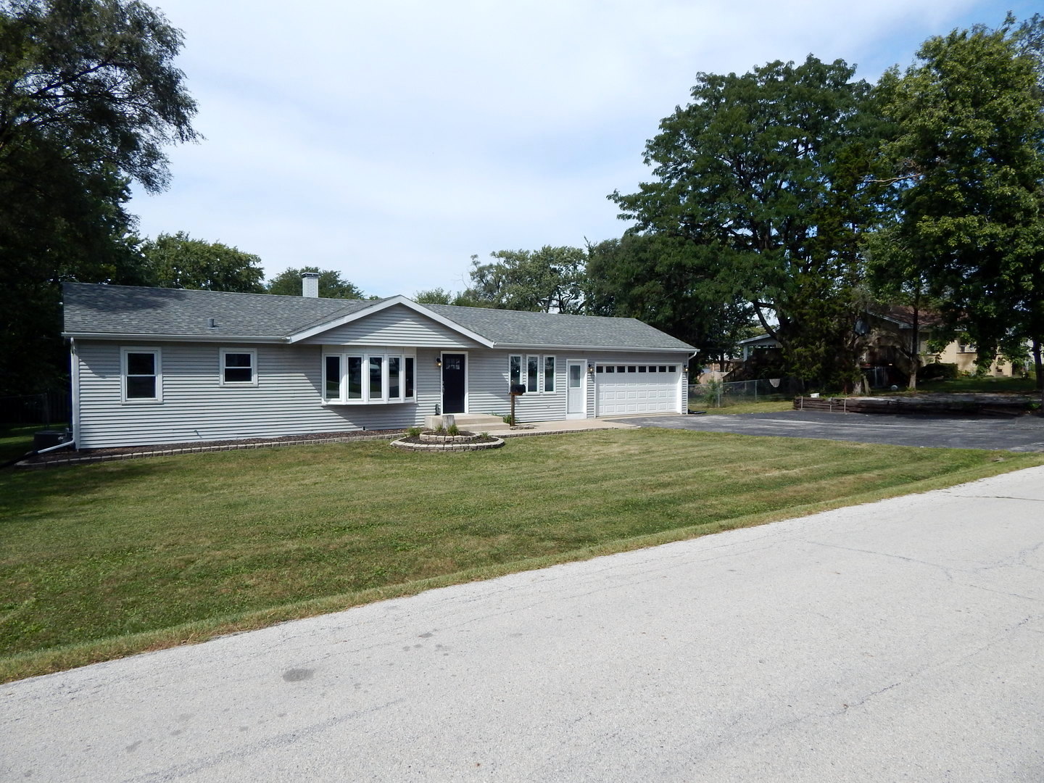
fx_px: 664
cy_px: 392
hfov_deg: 76.4
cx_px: 522
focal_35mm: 22
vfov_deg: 61.1
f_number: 6
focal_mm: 4
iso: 125
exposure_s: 1/640
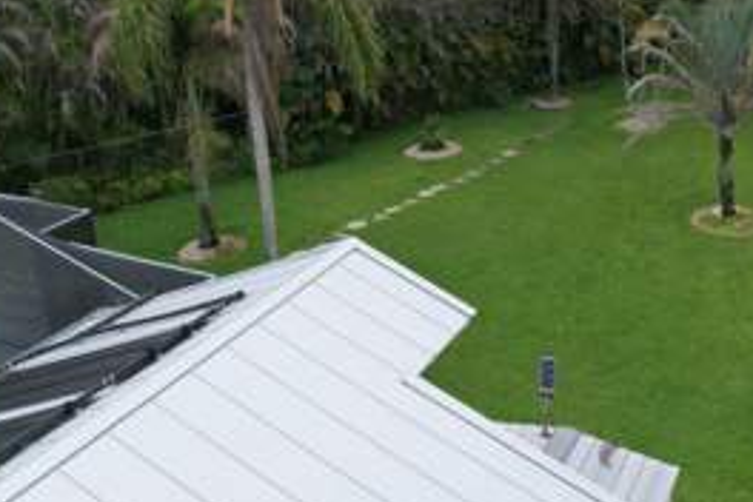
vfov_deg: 32.0
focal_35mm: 40
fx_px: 837
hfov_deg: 46.0
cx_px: 599
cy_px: 66
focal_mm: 8.4
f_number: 2.8
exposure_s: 1/30
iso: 100
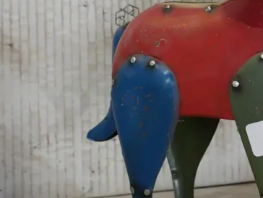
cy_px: -8
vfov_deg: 16.0
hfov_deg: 21.5
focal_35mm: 90
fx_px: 684
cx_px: 216
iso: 400
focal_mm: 16
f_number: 3.6
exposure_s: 1/60
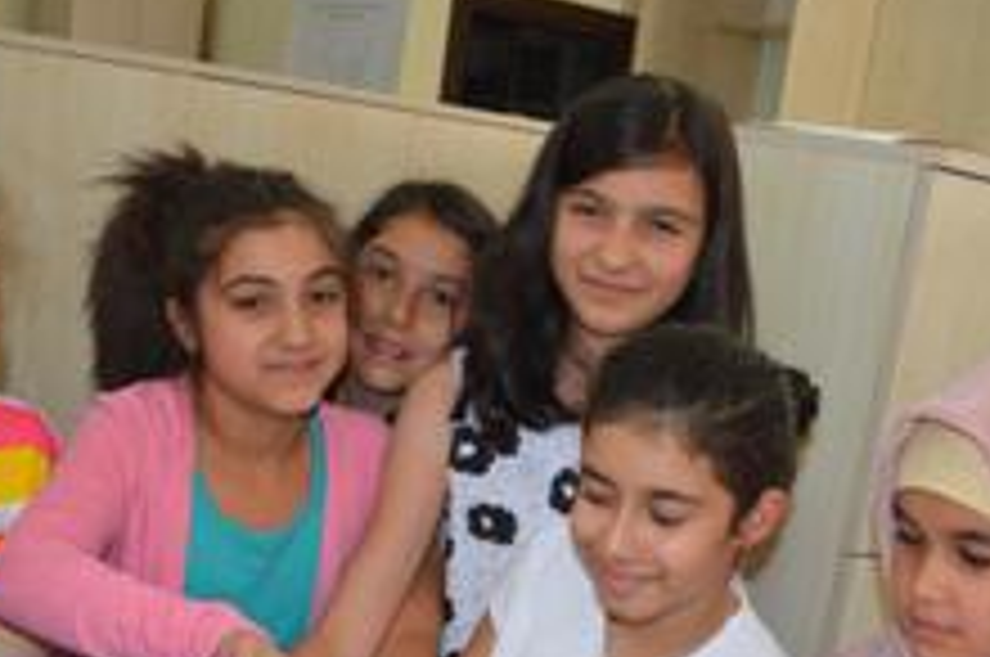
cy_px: 639
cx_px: 580
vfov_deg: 23.6
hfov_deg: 36.2
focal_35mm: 55
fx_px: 1510
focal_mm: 18
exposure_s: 1/60
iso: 400
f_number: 4
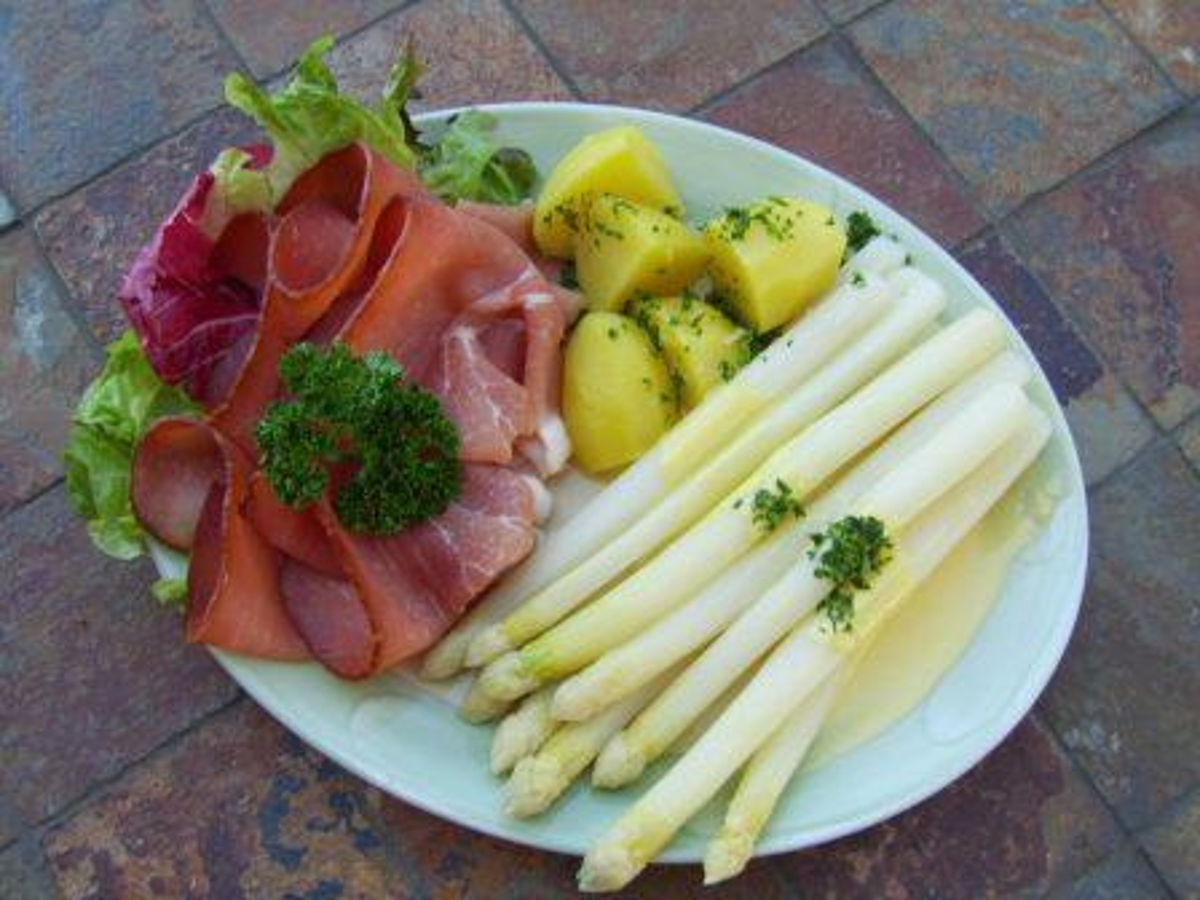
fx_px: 1317
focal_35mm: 38
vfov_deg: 37.7
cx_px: 600
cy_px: 450
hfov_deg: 49.0
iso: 50
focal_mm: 7.8
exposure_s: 1/100
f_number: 5.1
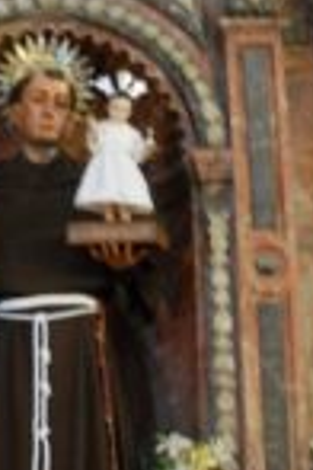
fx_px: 1200
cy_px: 195
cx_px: 27
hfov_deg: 14.7
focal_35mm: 92
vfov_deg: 22.1
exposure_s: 1/6
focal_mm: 18
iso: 1000
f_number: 3.5
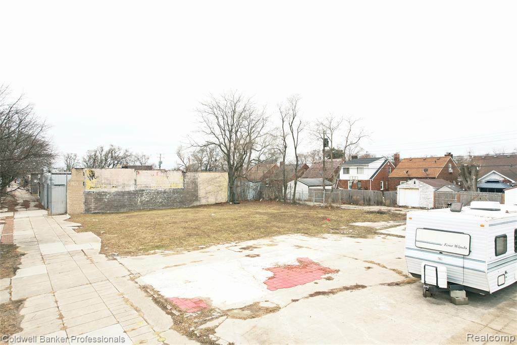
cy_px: 172
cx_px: 258
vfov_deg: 57.2
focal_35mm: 22
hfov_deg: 78.6
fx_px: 316
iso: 100
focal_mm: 8.38
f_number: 2.8
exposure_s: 1/182
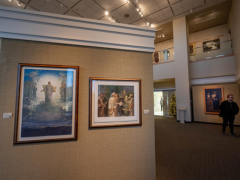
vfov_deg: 74.7
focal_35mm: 17
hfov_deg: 91.1
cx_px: 123
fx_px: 118
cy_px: 90
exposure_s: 1/200
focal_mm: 15.5
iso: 3200
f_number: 4
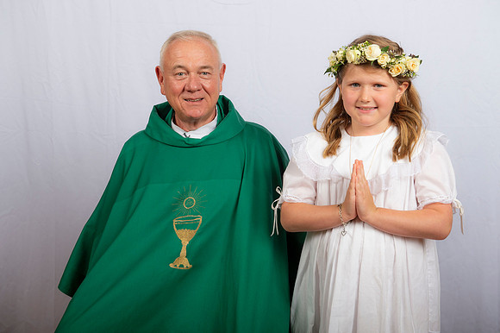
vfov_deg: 23.4
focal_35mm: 58
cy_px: 166
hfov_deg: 34.5
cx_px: 250
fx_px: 805
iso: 320
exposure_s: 1/200
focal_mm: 58
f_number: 8
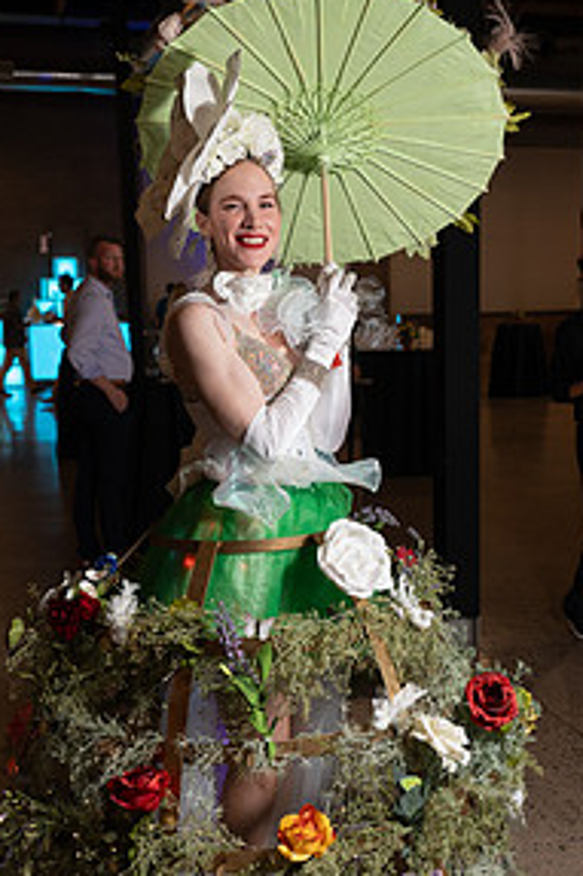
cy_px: 501
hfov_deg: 28.6
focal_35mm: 47
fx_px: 1143
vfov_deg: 41.8
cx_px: 339
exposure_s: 1/125
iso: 1250
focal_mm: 30
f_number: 4
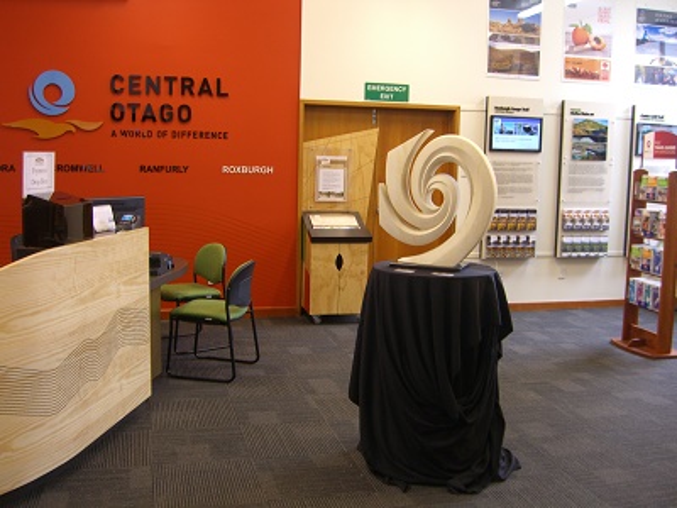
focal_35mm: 38
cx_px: 338
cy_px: 254
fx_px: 743
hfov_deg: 49.0
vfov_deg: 37.7
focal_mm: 7.9
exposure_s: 1/25
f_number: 2.8
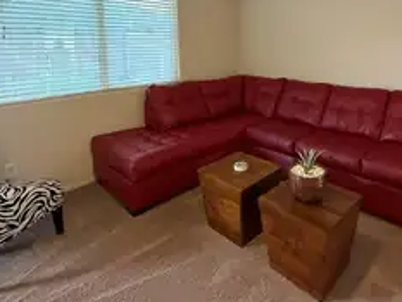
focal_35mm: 24
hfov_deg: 70.3
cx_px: 254
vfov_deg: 54.0
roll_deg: +0.7
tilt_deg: -5.8
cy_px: 72
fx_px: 279
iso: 500
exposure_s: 1/60
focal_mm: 2.22
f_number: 2.2
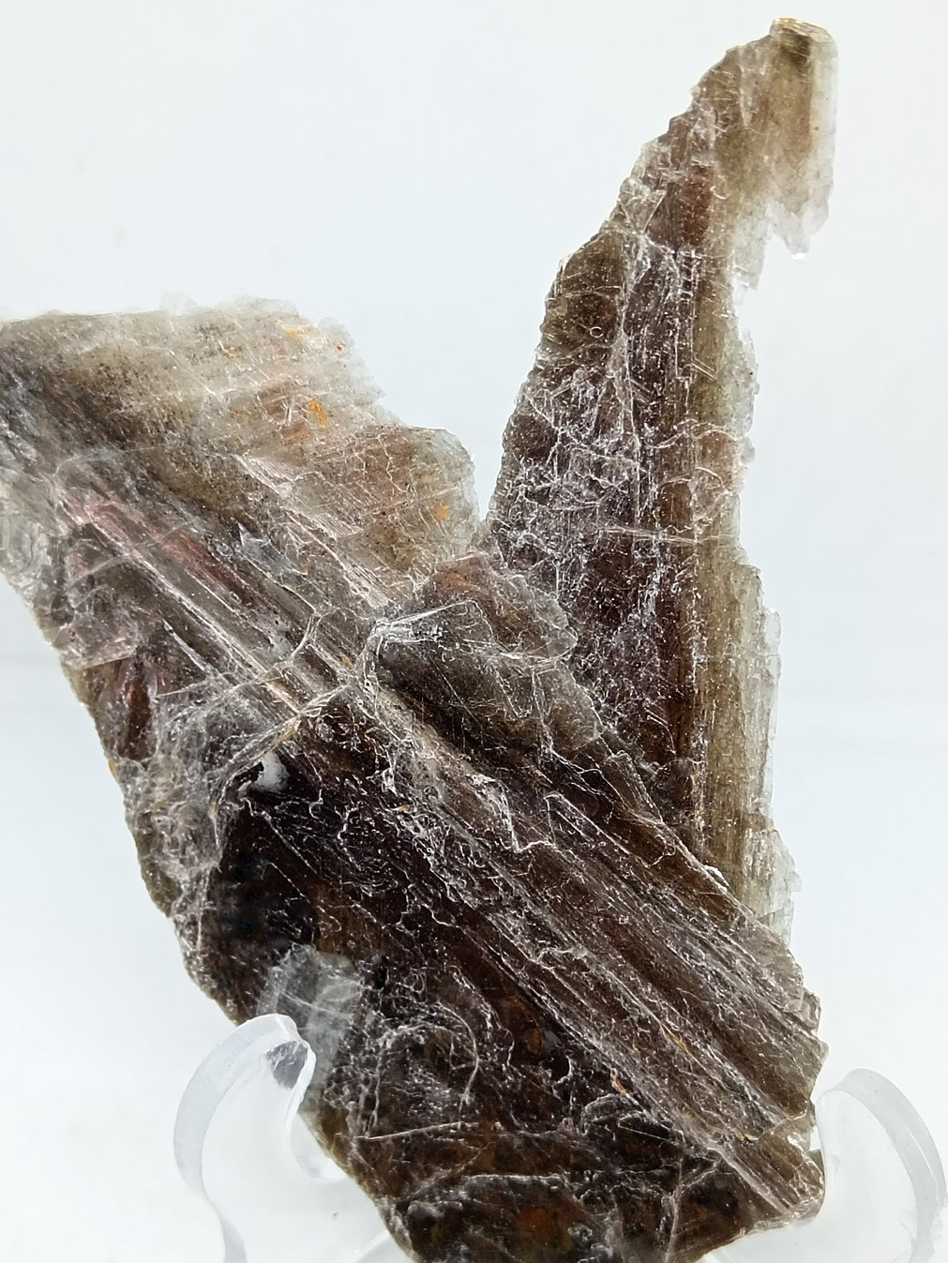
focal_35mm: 57
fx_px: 2080
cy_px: 724
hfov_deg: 25.7
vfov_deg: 33.7
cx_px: 446
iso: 436
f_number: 1.9
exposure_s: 1/120
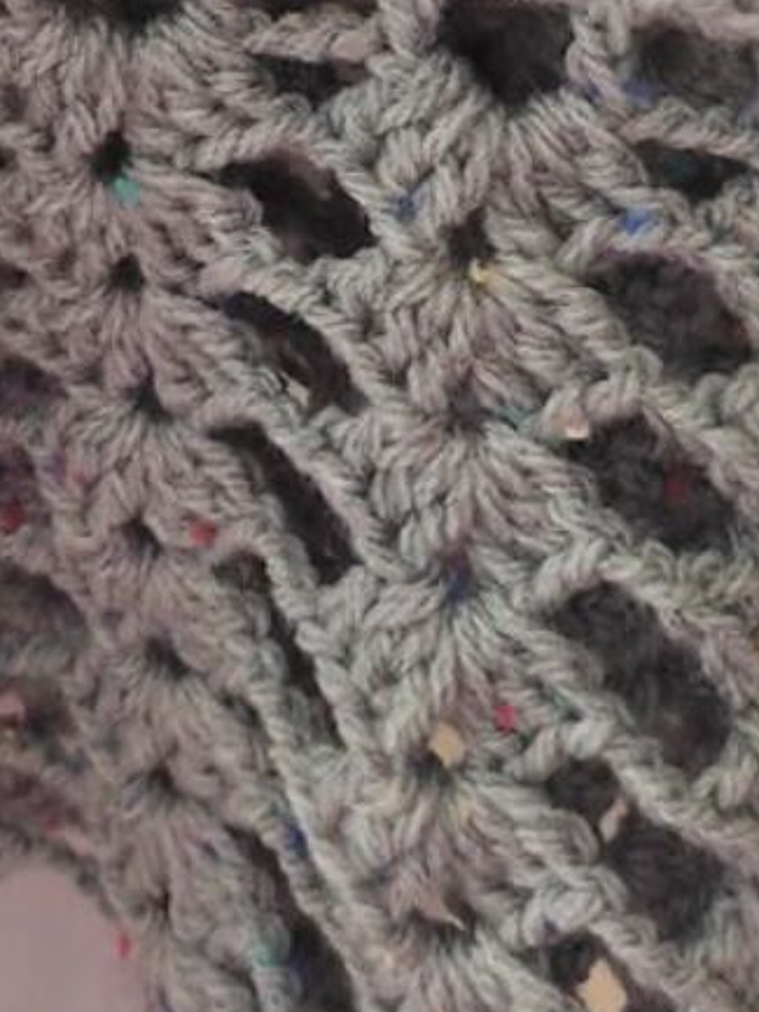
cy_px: -279
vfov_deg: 22.1
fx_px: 2338
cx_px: 112
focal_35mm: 80
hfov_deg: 18.2
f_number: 1.79
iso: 104
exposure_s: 1/33
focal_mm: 4.74
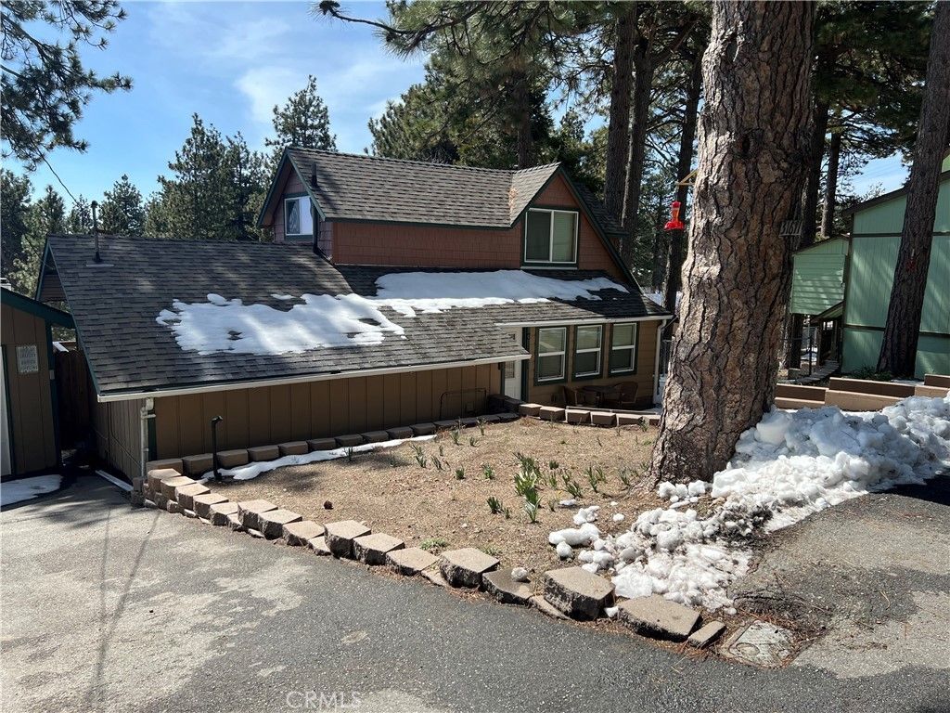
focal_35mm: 26
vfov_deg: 53.1
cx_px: 475
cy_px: 356
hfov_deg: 67.3
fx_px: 714
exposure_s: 1/2632
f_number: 1.5
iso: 50
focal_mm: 5.7
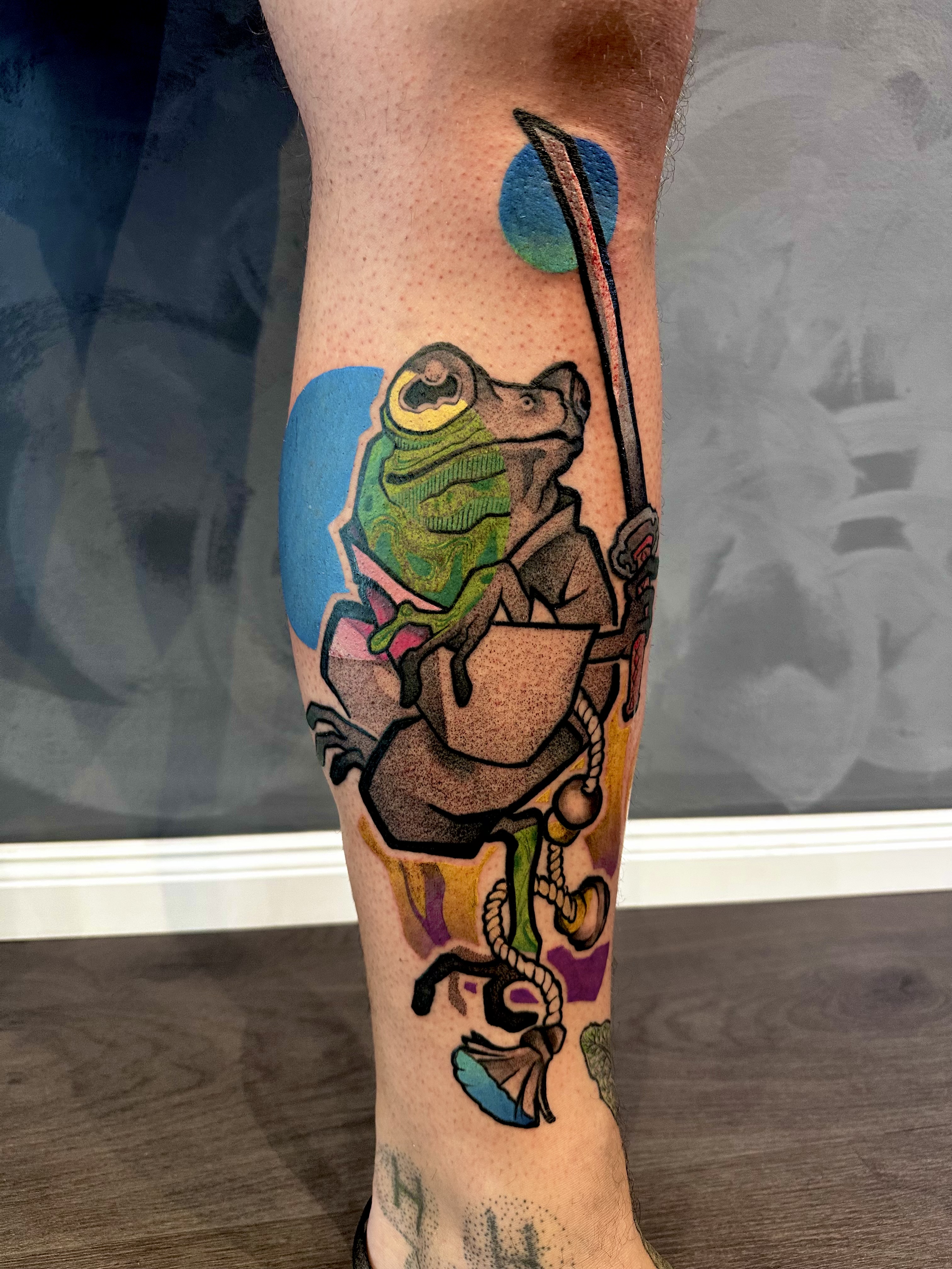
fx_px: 880
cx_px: 476
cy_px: 634
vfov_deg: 71.6
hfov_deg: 56.8
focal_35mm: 24
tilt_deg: -14.7
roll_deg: -3.8
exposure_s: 1/50
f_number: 1.78
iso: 250
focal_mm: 6.86
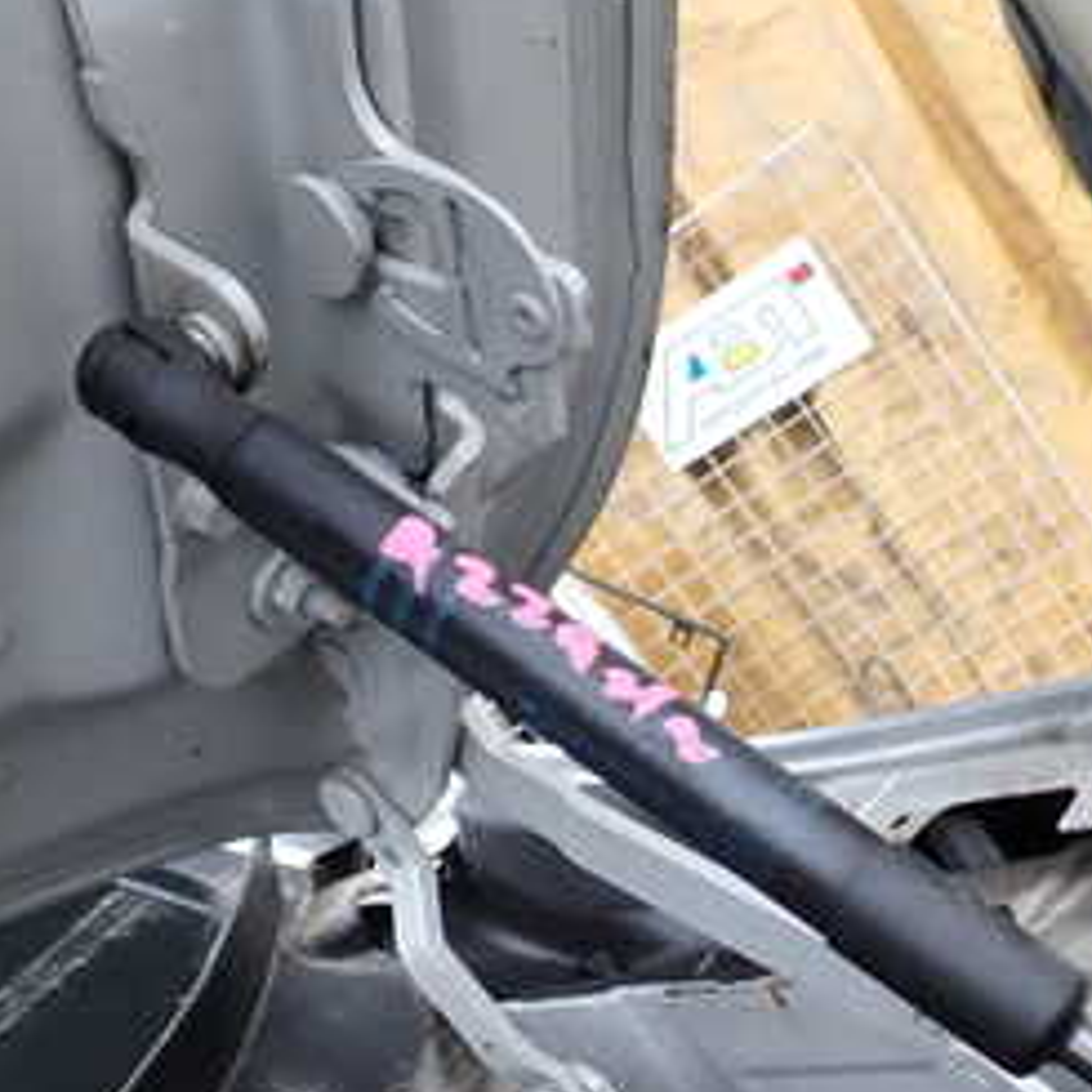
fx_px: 2320
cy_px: 802
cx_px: 789
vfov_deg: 26.2
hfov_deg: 26.2
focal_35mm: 65
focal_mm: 5.4
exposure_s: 1/80
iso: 100
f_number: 3.2
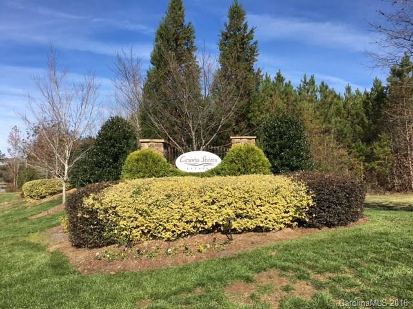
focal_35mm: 29
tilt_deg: +2.6
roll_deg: +0.1
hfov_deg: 61.7
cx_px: 206
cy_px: 154
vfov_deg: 48.2
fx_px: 346
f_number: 2.2
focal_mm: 4.15
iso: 25
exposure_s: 1/1374
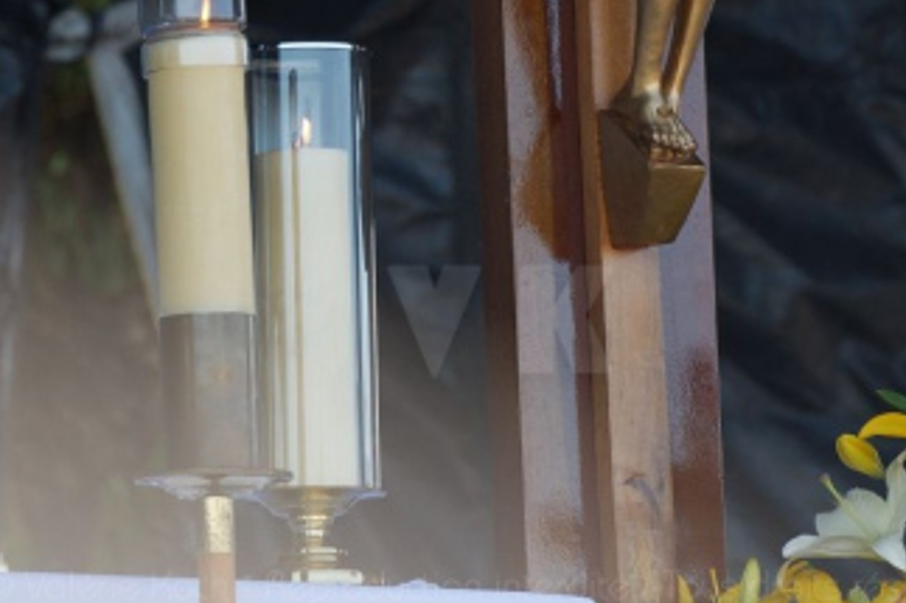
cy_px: -88
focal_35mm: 743
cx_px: 496
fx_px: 18688
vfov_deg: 1.8
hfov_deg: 2.8
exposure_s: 1/500
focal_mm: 200
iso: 250
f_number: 5
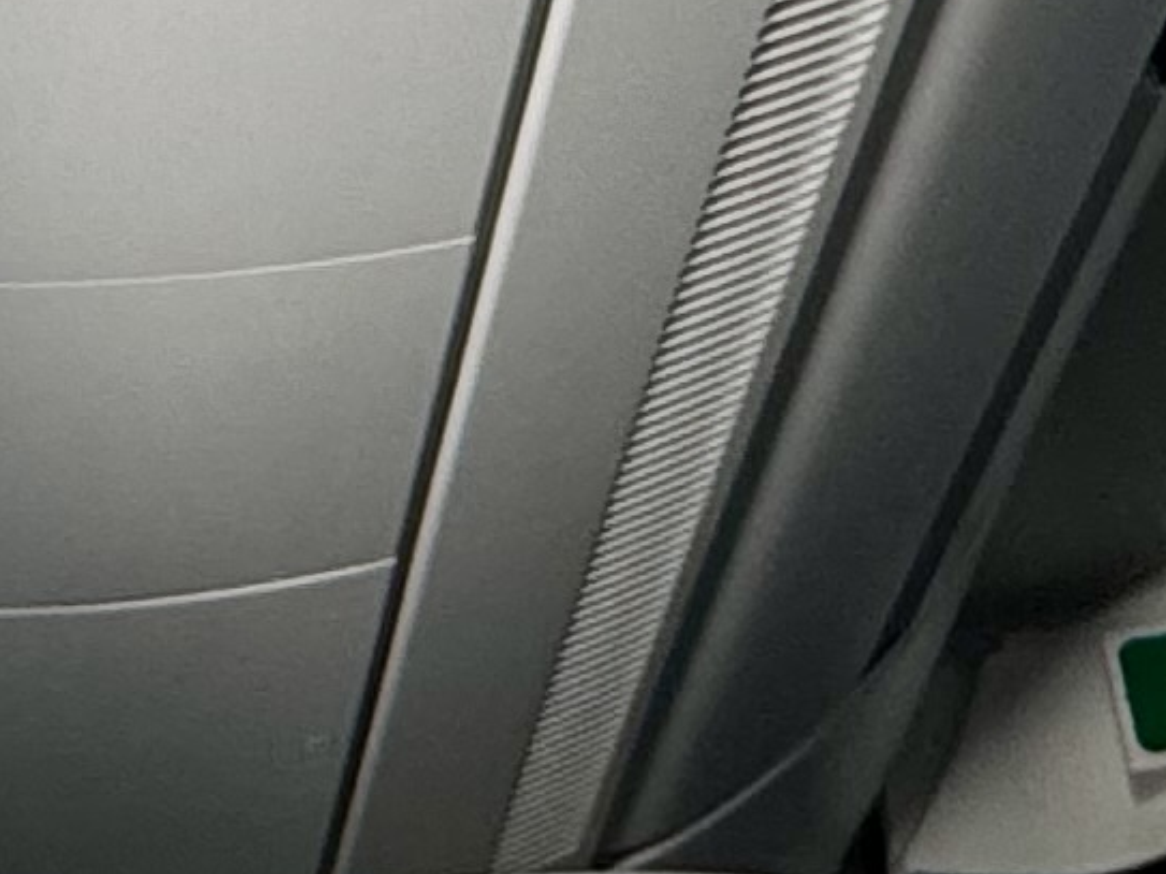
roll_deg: +5.2
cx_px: 271
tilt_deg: +39.0
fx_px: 3502
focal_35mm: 104
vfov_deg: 14.2
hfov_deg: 18.8
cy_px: 296
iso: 200
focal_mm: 2.22
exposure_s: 1/99
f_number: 2.2
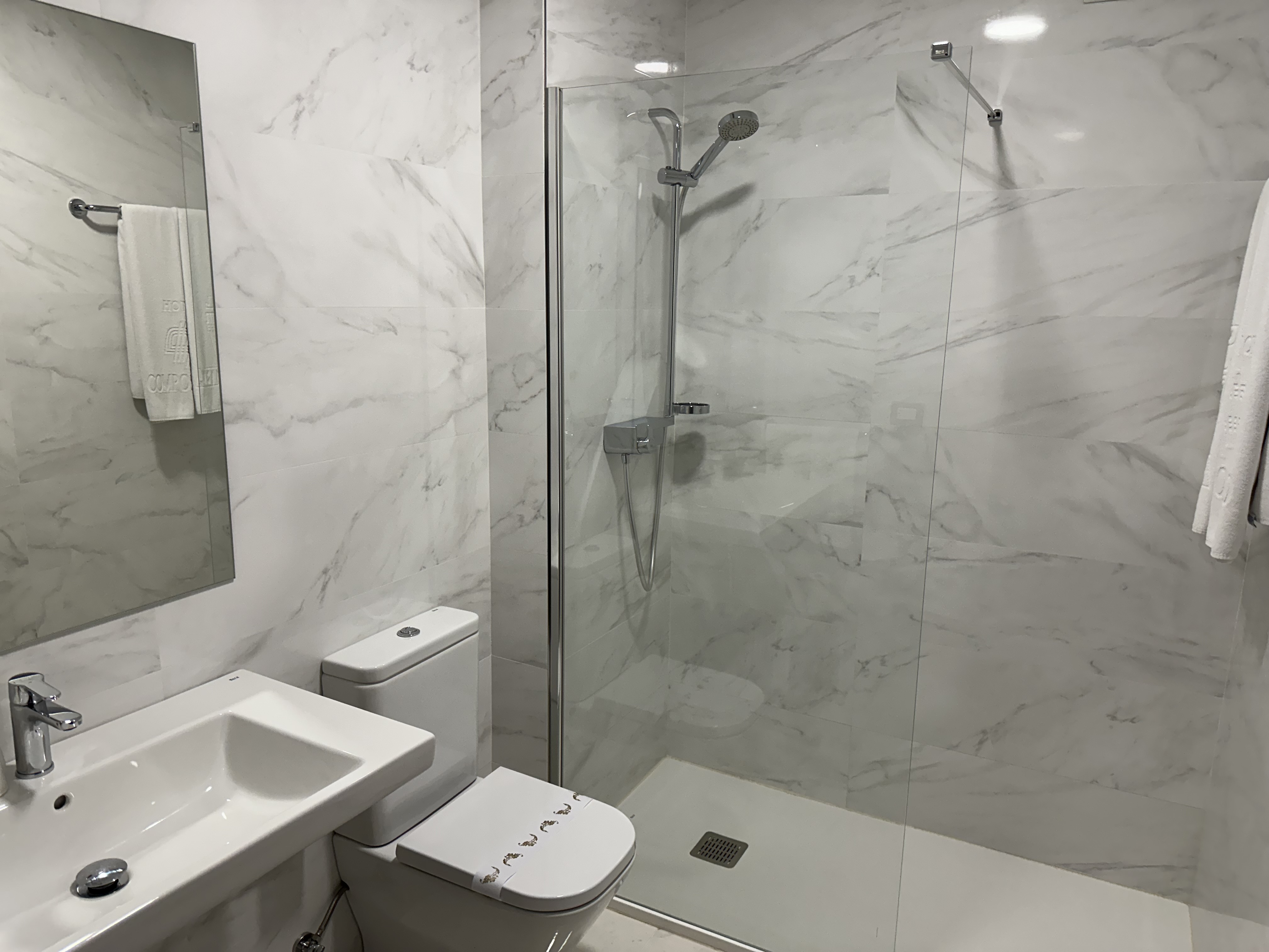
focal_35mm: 24
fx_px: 880
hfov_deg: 71.6
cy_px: 476
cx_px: 634
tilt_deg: -11.6
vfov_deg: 56.8
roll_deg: -0.7
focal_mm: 6.86
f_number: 1.78
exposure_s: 1/100
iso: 160
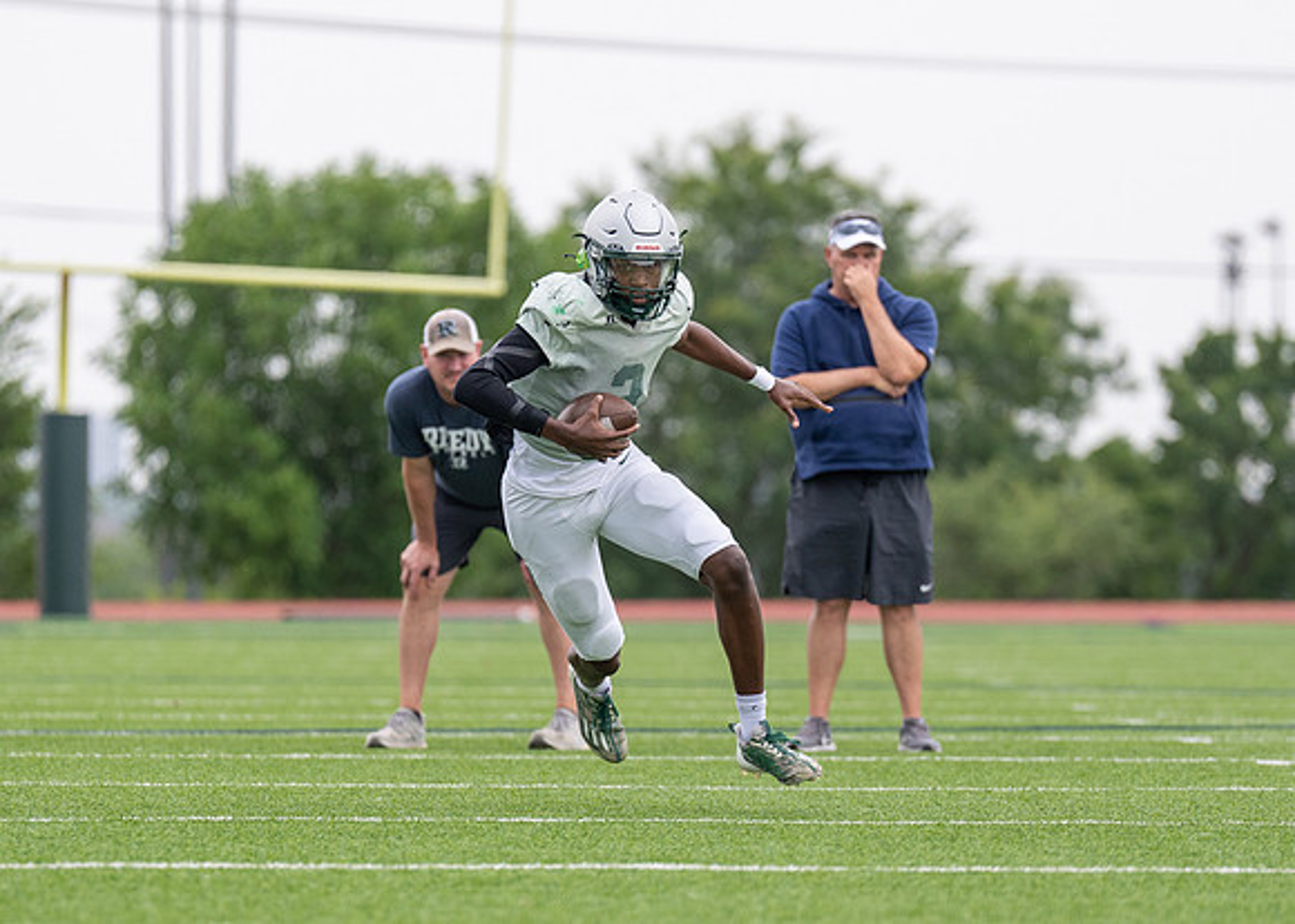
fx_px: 13202
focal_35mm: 359
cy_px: 565
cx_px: 676
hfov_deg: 5.6
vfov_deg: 4.0
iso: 250
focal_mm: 200
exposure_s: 1/2500
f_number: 2.8
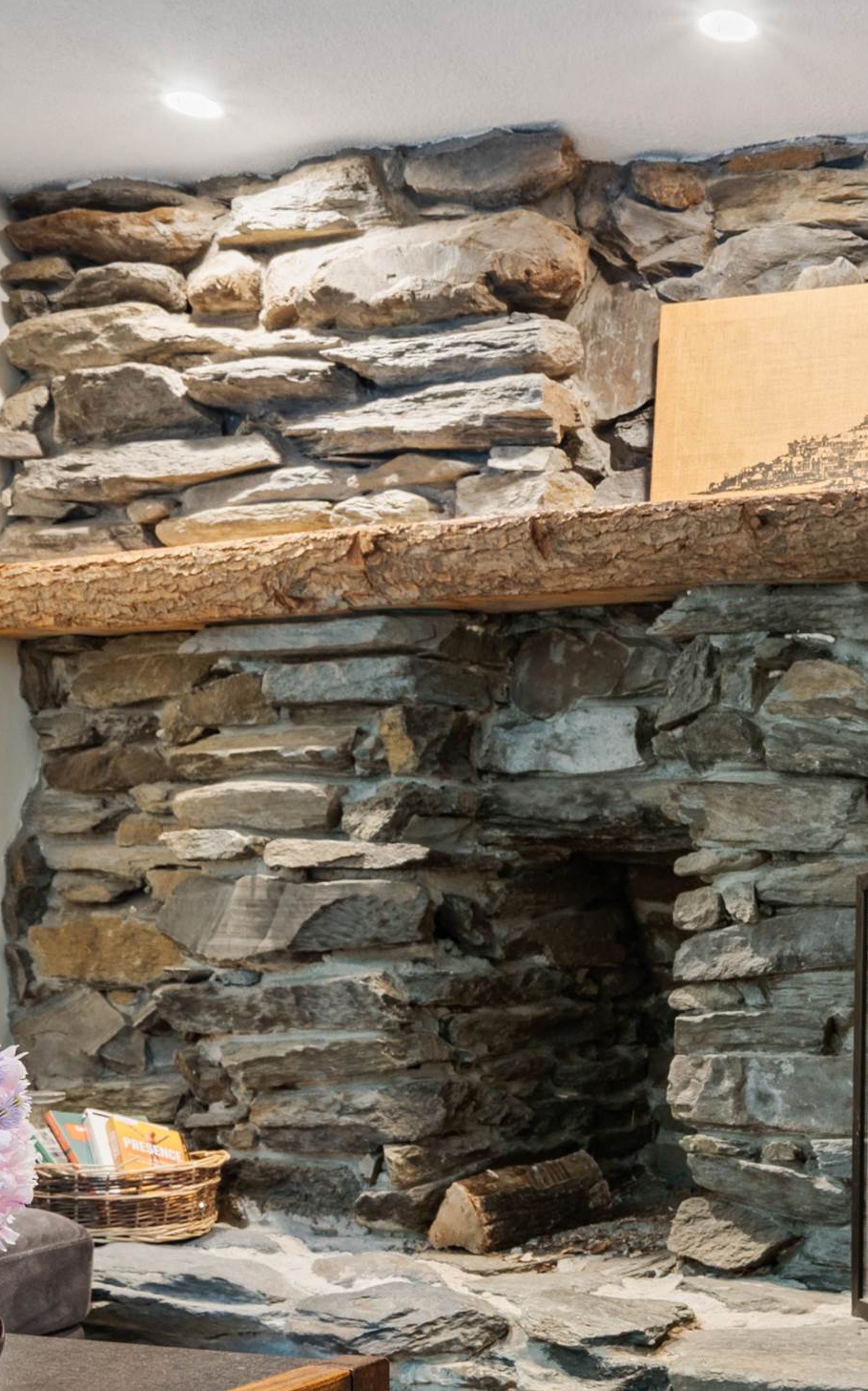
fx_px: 1628
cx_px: 1002
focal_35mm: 43
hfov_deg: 26.9
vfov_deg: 45.4
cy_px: 944
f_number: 11
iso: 200
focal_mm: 20
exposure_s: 30
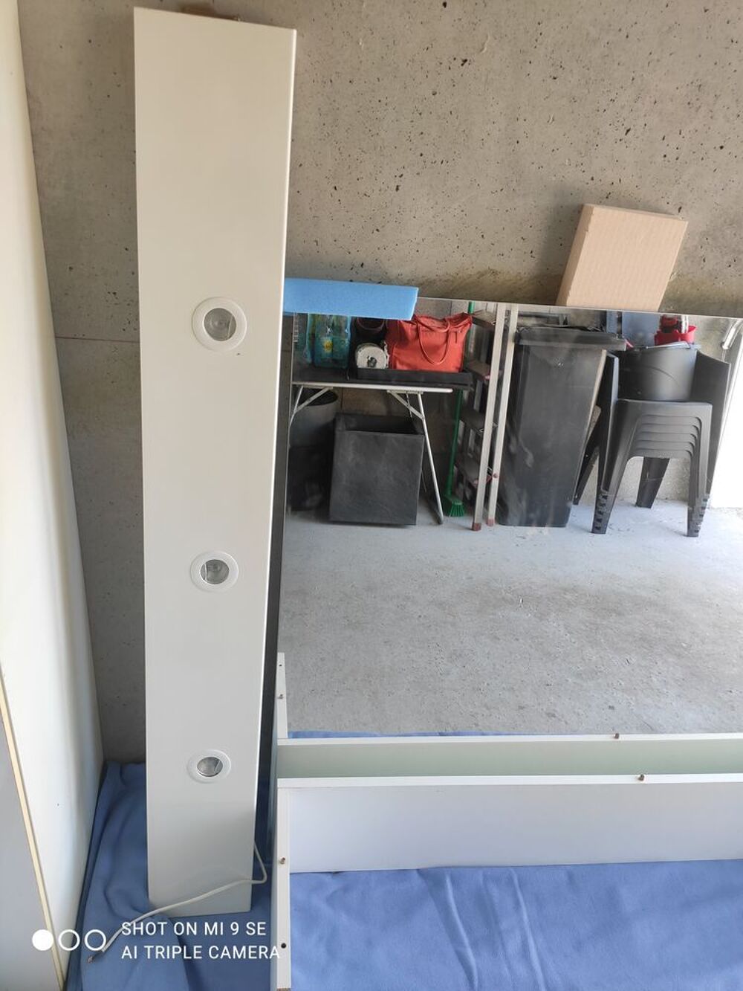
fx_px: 744
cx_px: 372
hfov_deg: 53.1
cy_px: 496
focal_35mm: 26
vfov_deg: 67.3
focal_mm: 4.77
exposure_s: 1/100
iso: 275
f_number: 1.75
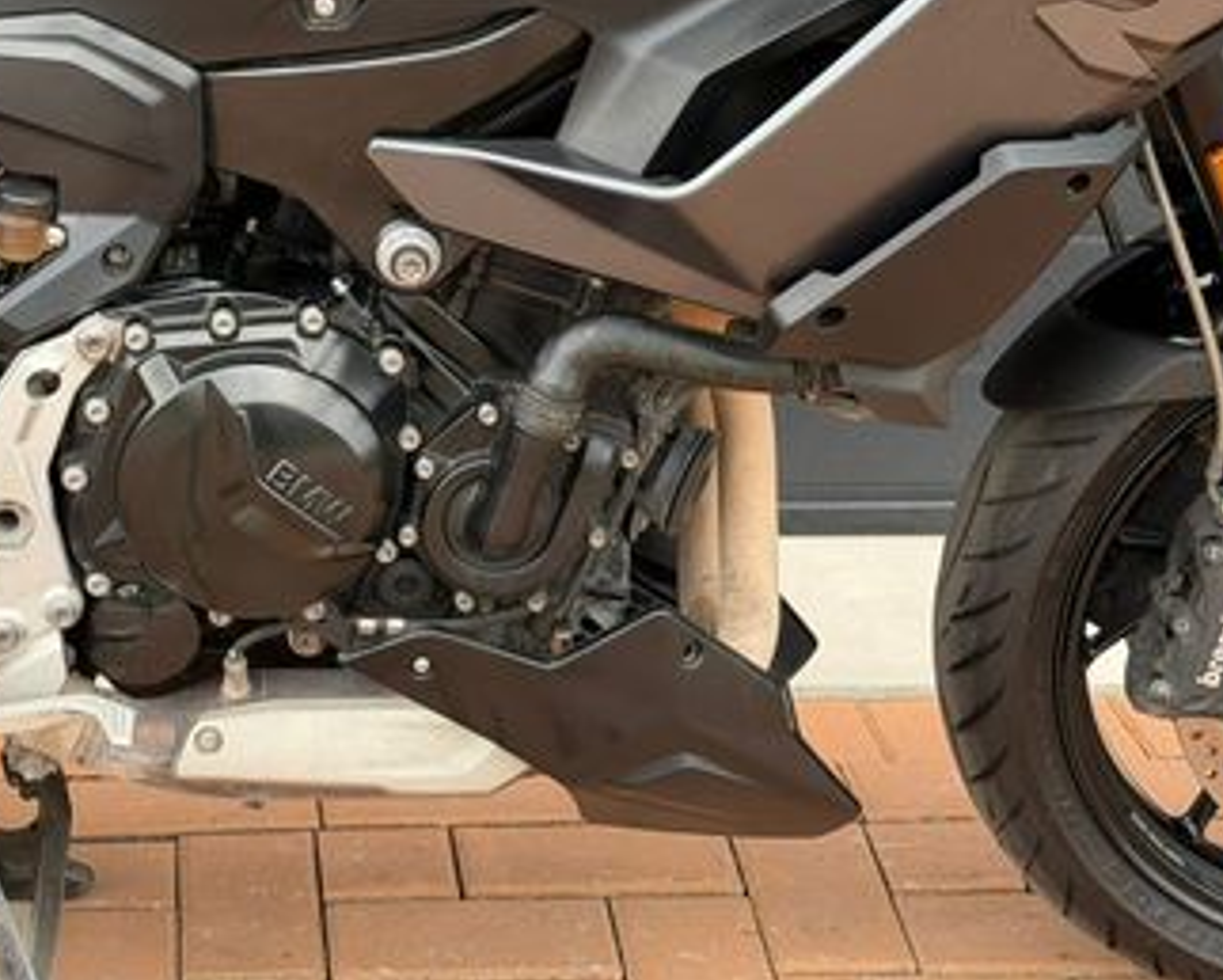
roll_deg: -0.6
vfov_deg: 16.5
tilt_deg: -18.5
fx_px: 3368
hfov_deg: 20.4
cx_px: 308
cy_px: 228
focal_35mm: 93
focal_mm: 6.76
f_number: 1.78
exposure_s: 1/377
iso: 80
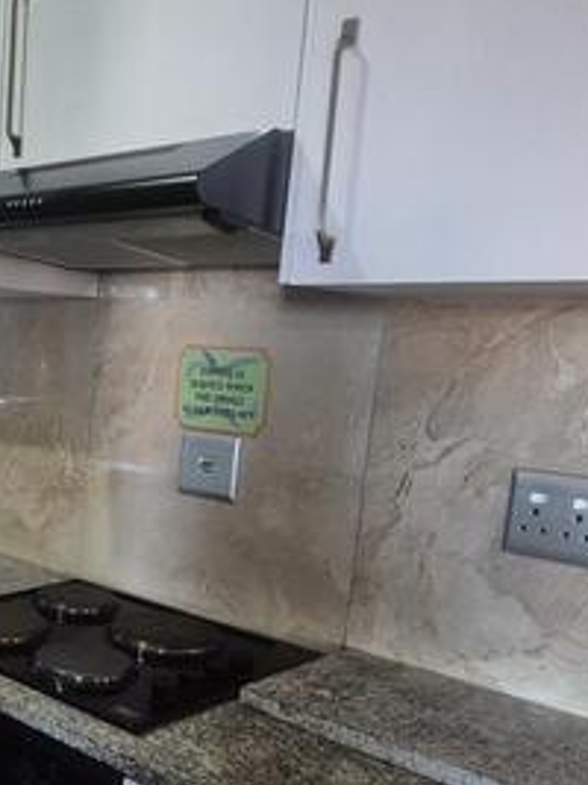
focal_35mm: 39
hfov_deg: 32.3
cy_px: 462
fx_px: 884
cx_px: -65
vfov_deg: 47.7
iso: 320
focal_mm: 1.74
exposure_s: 1/50
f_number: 2.2
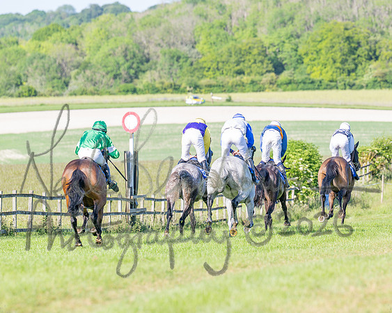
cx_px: 196
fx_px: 3424
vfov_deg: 5.2
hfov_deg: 6.6
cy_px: 156
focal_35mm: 295
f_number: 4
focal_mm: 175
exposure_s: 1/1250
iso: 320
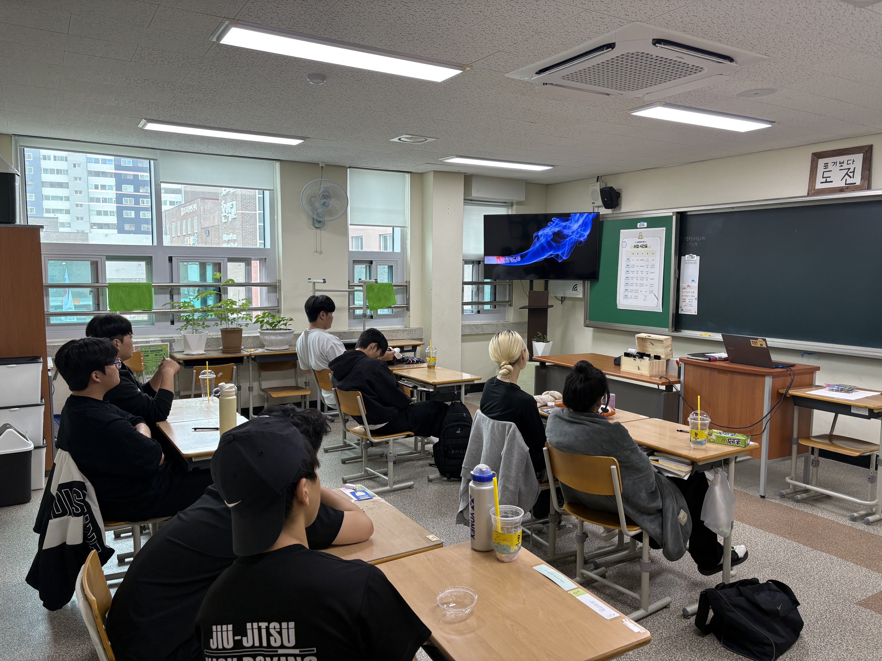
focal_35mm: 26
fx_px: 662
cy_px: 330
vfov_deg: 53.1
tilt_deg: -4.9
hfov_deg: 67.3
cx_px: 441
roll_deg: -0.2
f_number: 1.6
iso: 100
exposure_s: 1/120
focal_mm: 5.96
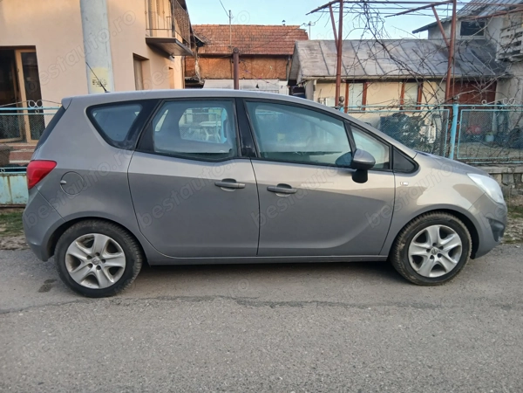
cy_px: 196
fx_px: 393
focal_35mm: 26
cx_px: 262
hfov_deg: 67.3
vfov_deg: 53.1
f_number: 1.8
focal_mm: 3.98
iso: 20
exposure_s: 1/50
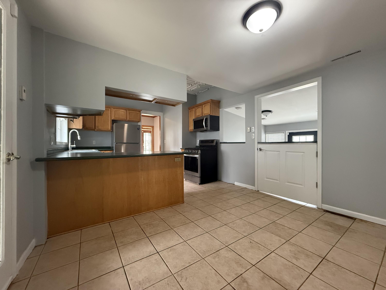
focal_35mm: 14
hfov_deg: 102.1
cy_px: 145
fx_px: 156
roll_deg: +0.5
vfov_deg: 85.7
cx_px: 193
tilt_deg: +0.6
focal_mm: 2.22
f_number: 2.2
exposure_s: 1/60
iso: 640
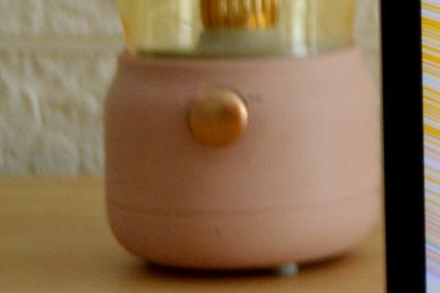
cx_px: 987
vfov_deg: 6.1
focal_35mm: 223
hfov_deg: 8.6
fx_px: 2725
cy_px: -35
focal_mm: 30
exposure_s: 1/60
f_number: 4.5
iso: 400
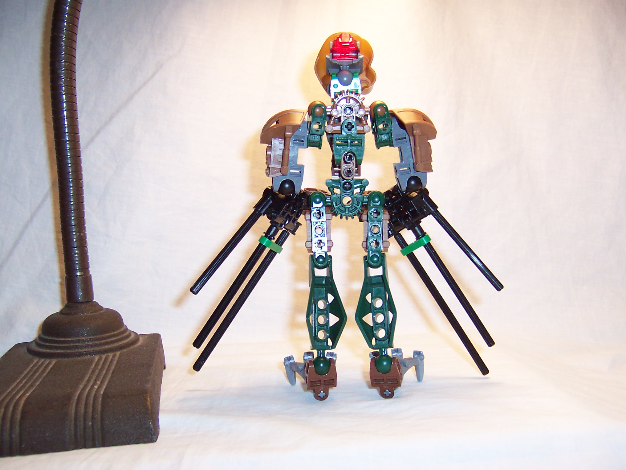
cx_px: 313
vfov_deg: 39.7
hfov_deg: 51.4
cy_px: 235
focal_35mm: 36
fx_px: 651
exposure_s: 1/60
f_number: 2.8
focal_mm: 5.6
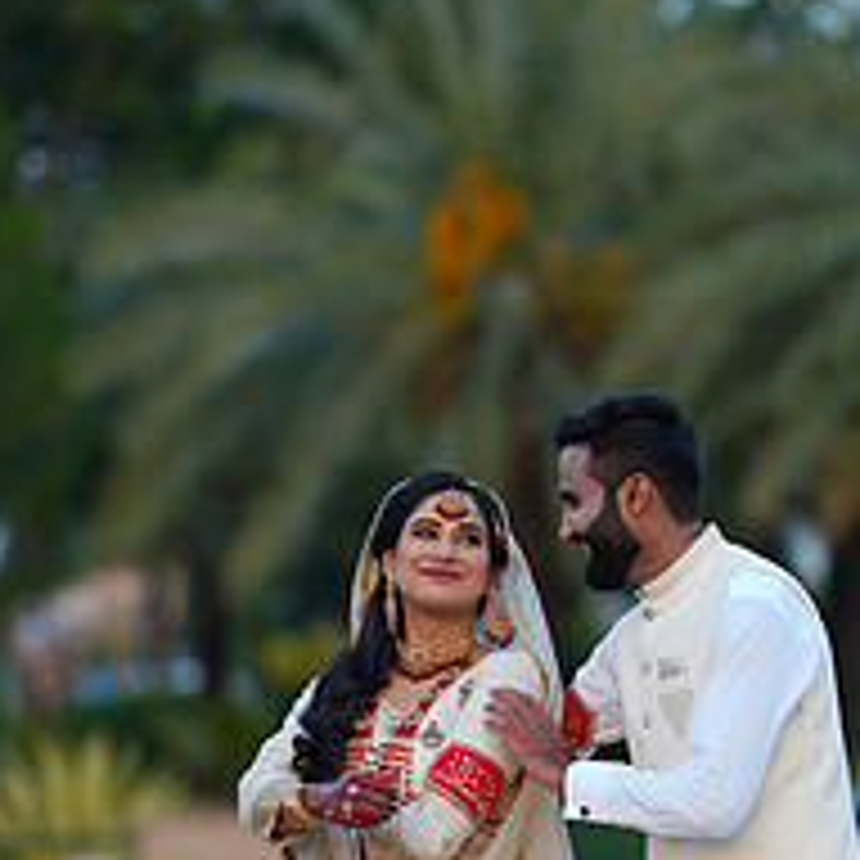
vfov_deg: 8.0
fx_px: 6156
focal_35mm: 219
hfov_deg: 8.0
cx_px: 556
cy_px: 558
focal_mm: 85
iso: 80
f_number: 1.4
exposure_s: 1/400
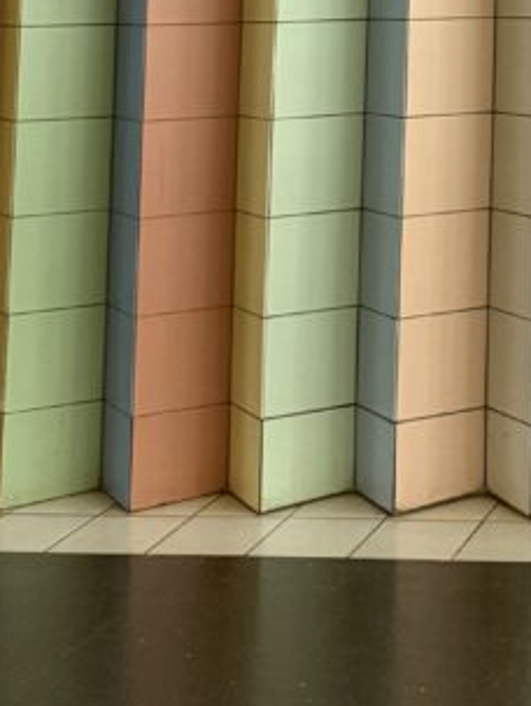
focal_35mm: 81
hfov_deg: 16.6
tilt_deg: +6.6
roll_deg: +0.3
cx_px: 796
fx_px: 1653
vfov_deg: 21.7
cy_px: -214
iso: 400
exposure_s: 1/50
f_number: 1.78
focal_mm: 6.76
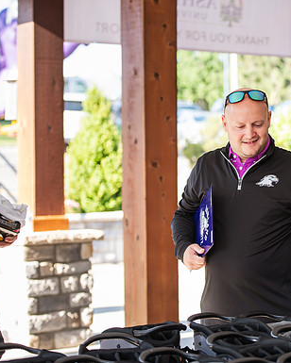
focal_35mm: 99
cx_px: 262
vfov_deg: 19.4
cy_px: 182
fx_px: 1066
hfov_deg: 15.4
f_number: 3.2
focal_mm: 70
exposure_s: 1/200
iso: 200
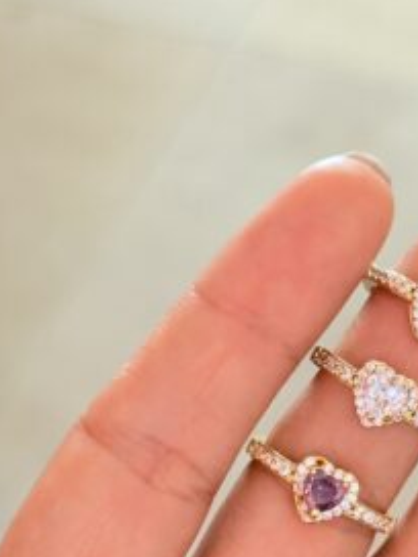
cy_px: 409
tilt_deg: -48.7
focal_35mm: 101
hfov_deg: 14.5
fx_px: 1626
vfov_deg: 19.3
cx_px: 357
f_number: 1.78
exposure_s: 1/60
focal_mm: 6.76
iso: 200
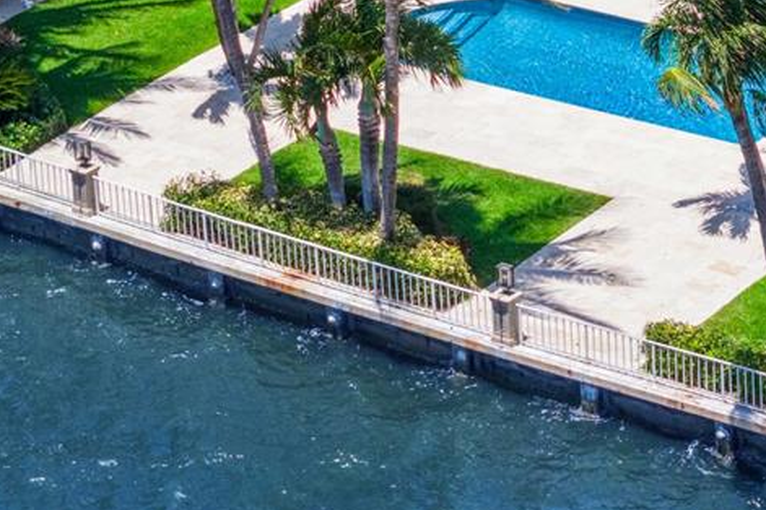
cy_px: -209
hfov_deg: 8.3
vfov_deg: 5.5
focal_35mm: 247
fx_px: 5255
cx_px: 906
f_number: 2.8
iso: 100
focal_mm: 19.35
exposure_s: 1/1000
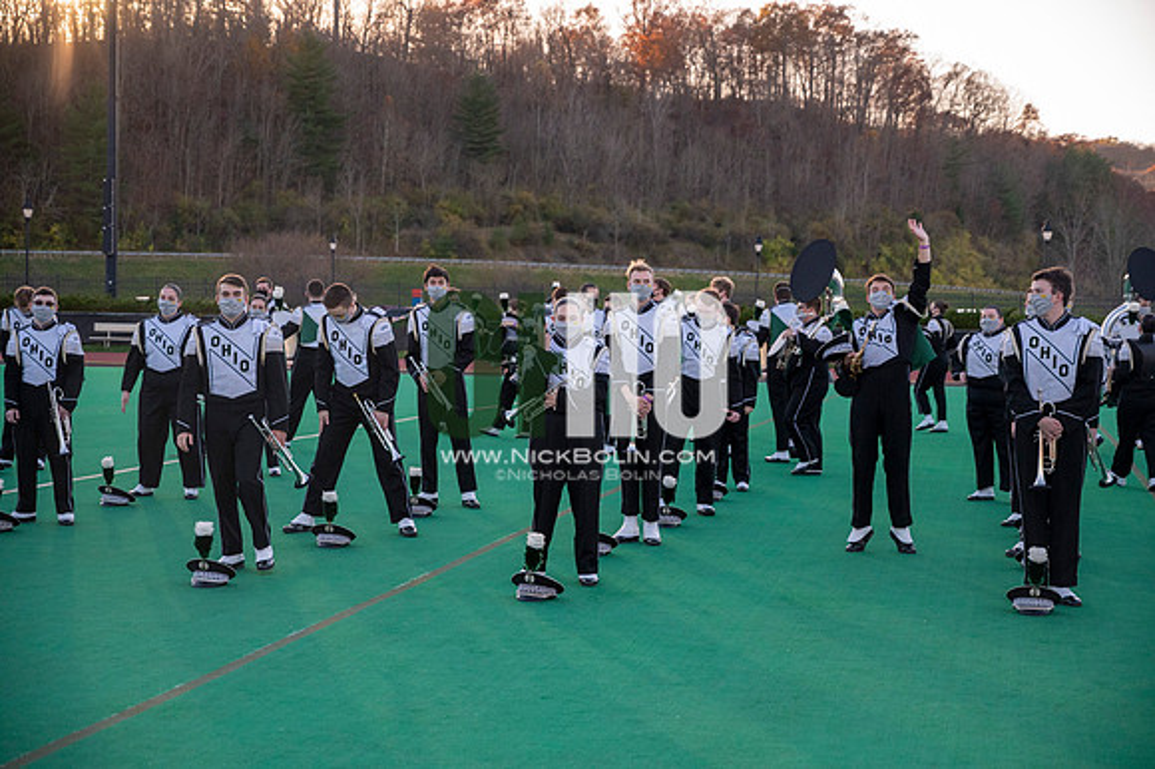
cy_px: 384
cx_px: 578
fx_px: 2244
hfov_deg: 28.9
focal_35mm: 70
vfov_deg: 19.4
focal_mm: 70
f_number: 4
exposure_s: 1/3200
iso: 2000
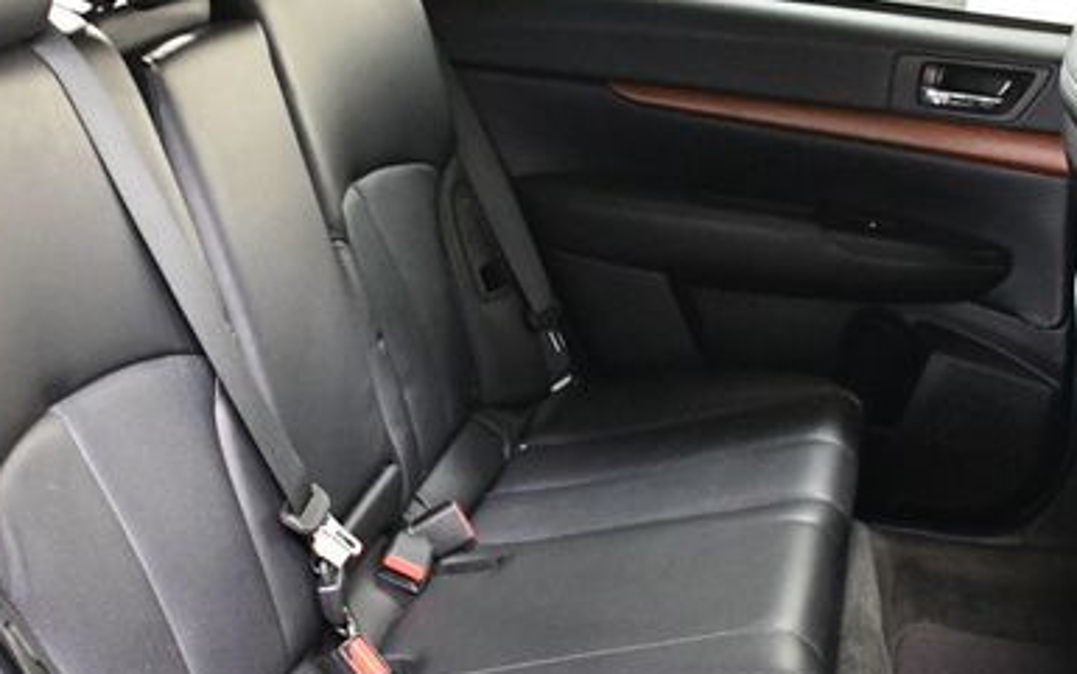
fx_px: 1791
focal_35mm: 61
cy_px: 439
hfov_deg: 33.4
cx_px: 456
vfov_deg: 21.3
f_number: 3.5
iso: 6400
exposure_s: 1/60
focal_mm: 18
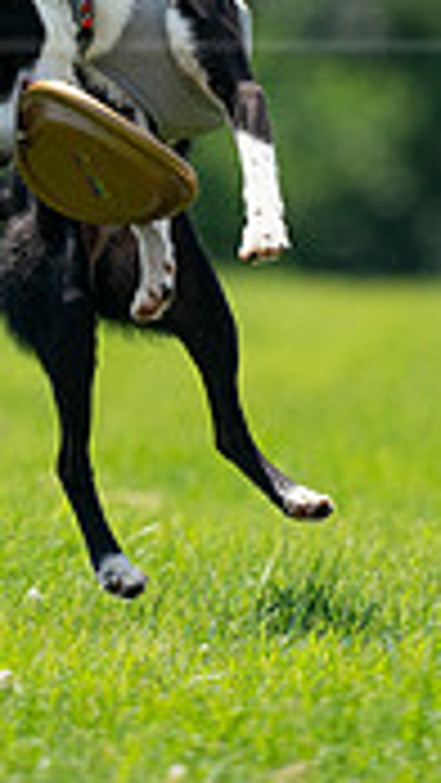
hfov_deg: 0.9
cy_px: -18
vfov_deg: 1.7
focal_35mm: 1293
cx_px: 94
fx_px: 26854
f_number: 6.3
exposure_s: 1/4000
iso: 1600
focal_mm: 478
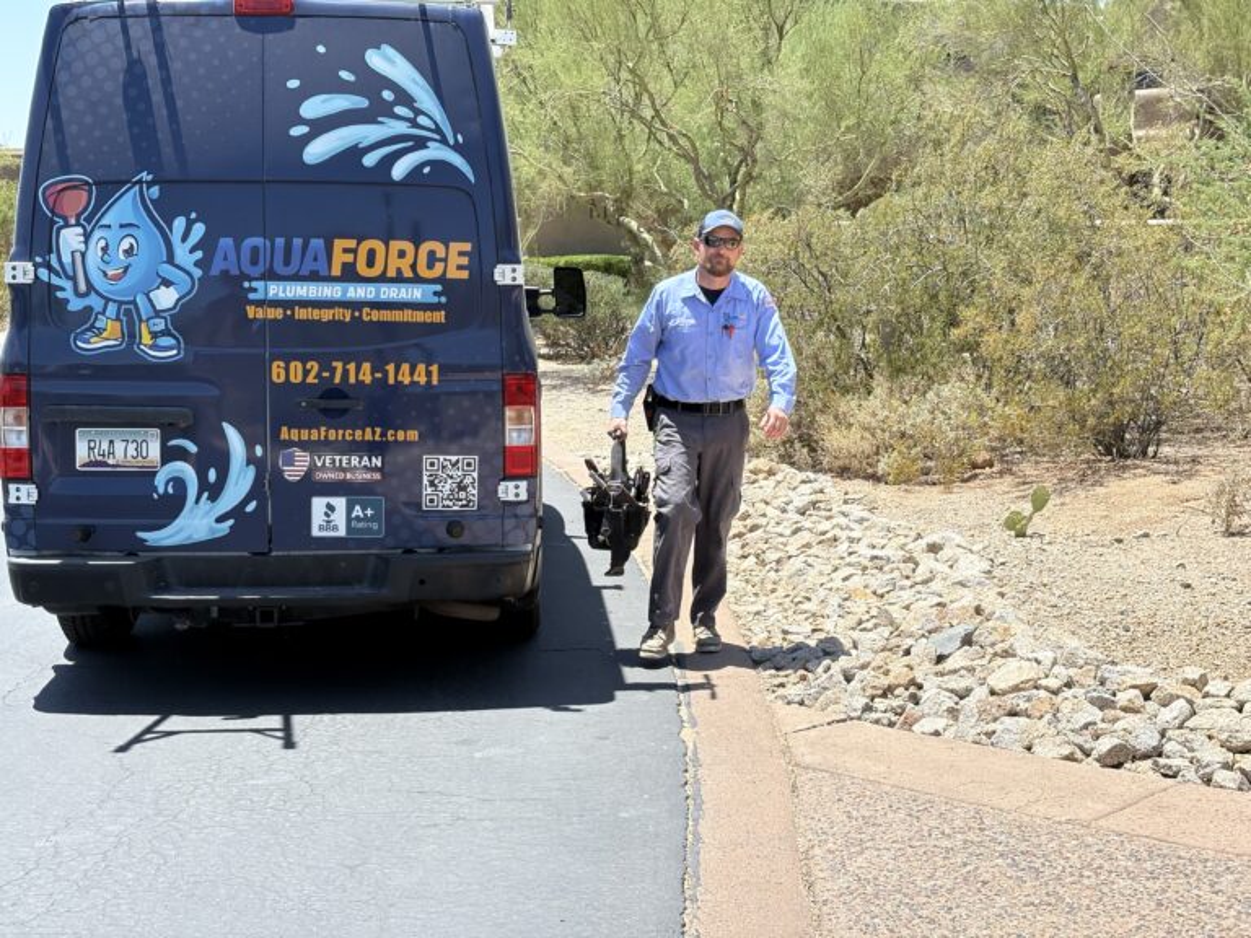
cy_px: 469
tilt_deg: -7.9
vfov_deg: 28.0
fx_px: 1879
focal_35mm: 52
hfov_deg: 36.8
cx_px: 626
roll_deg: +1.5
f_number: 1.6
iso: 32
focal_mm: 5.96
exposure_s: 1/2012
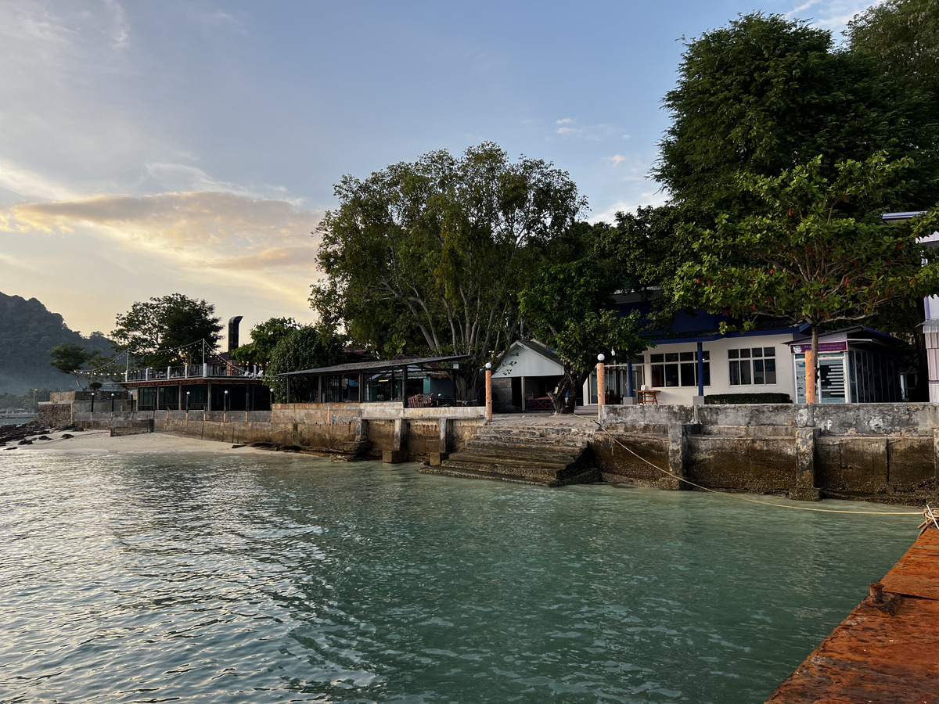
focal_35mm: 26
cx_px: 470
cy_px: 352
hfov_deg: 67.3
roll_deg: +1.0
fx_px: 705
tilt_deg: +4.3
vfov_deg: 53.1
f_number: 1.5
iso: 50
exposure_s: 1/625
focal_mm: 5.7
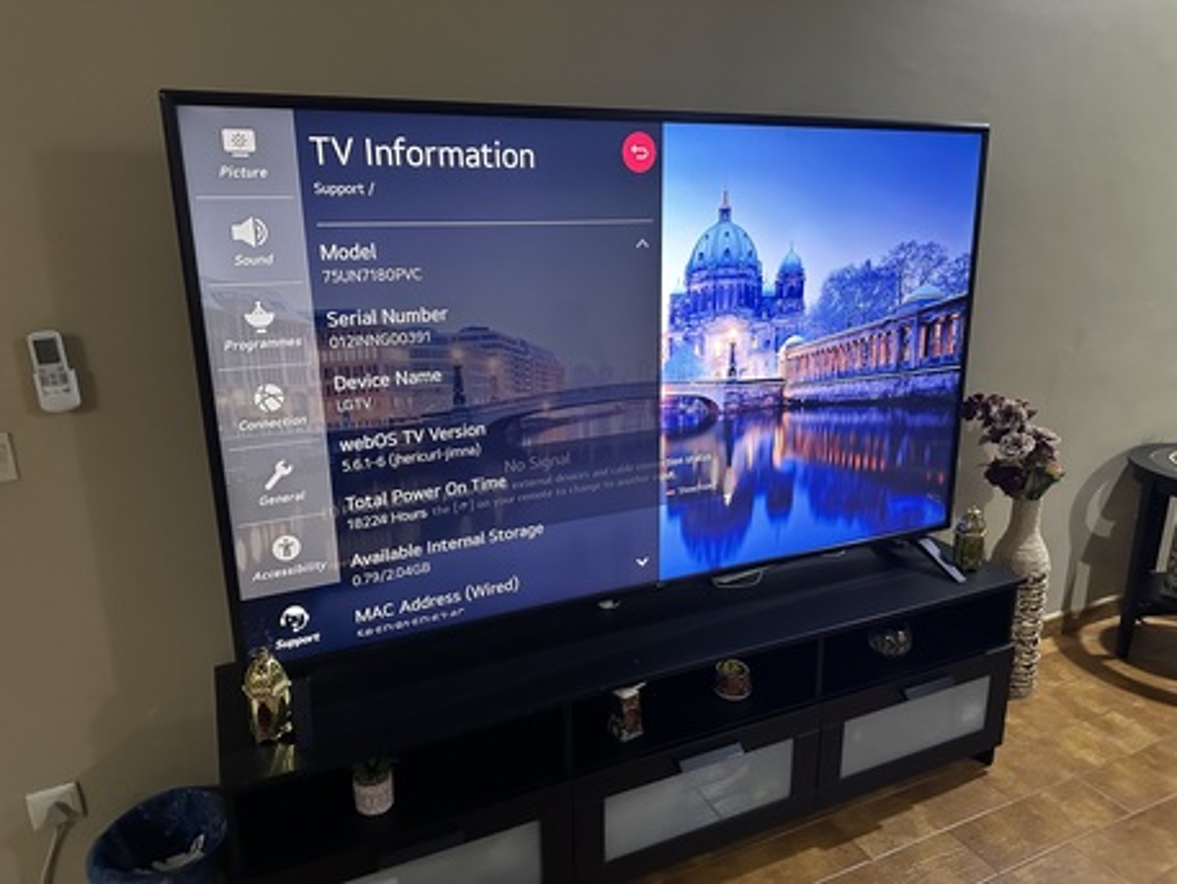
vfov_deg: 56.8
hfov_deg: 71.6
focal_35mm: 24
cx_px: 588
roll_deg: +0.6
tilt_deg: -14.1
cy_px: 442
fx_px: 816
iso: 640
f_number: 1.78
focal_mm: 6.86
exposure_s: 1/60
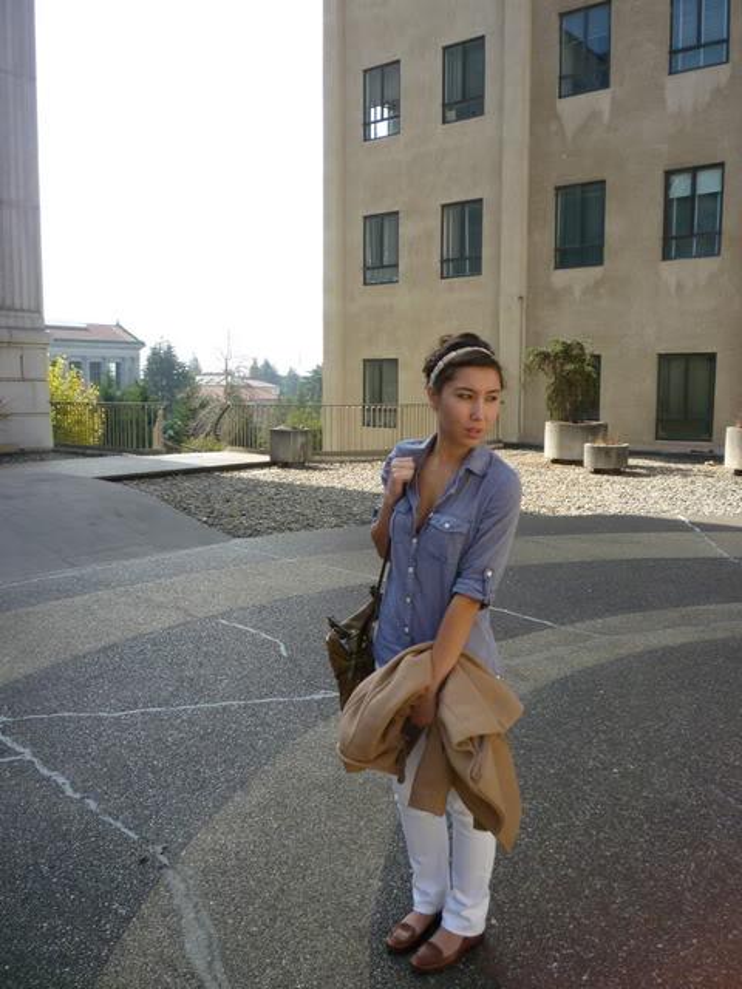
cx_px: 371
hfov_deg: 48.2
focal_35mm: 29
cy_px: 494
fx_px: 829
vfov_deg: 61.7
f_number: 3.3
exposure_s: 1/400
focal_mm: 5.2
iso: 80
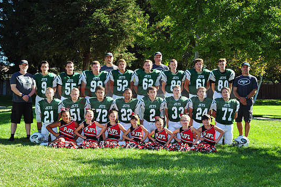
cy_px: 93
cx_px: 132
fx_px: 429
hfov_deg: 36.2
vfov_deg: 24.6
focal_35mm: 55
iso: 400
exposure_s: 1/500
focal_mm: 50
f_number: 6.3
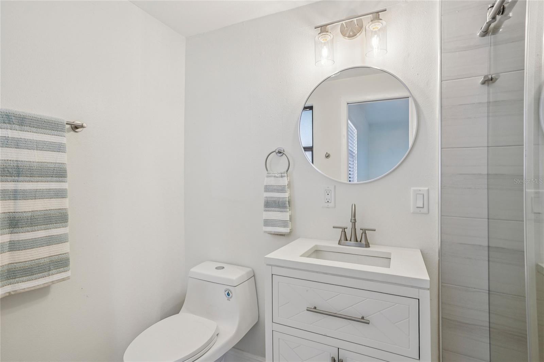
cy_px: 181
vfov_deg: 70.4
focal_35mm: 17
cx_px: 272
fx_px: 257
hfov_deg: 93.3
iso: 400
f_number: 8
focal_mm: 17
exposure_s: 1/15
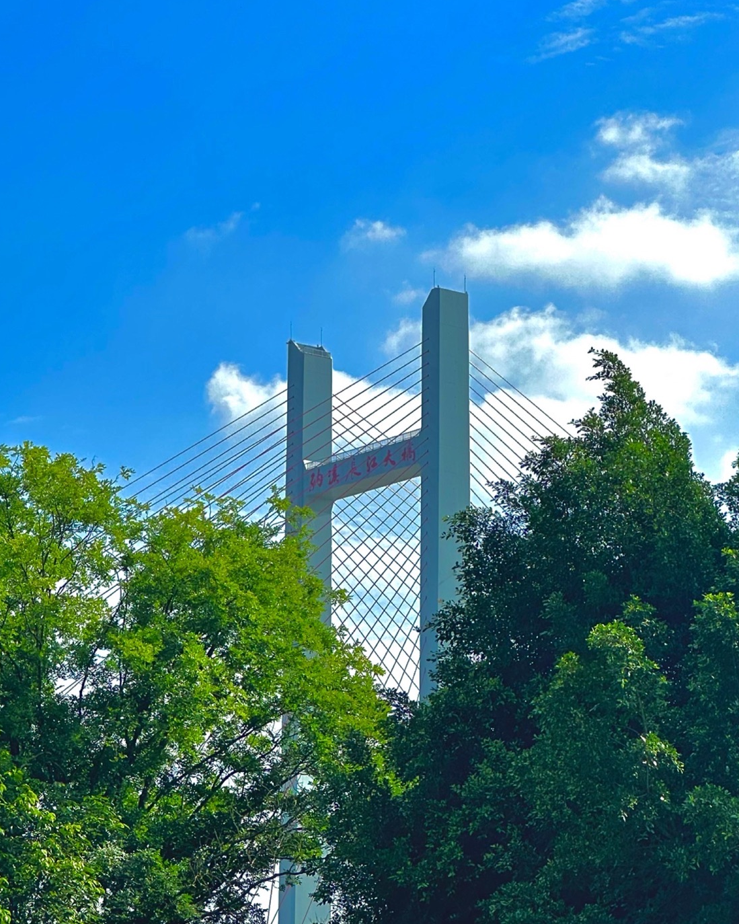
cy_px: 471
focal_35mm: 112
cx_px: 366
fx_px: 3062
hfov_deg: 13.8
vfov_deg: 17.2
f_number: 2.8
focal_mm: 9
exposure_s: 1/1393
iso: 32
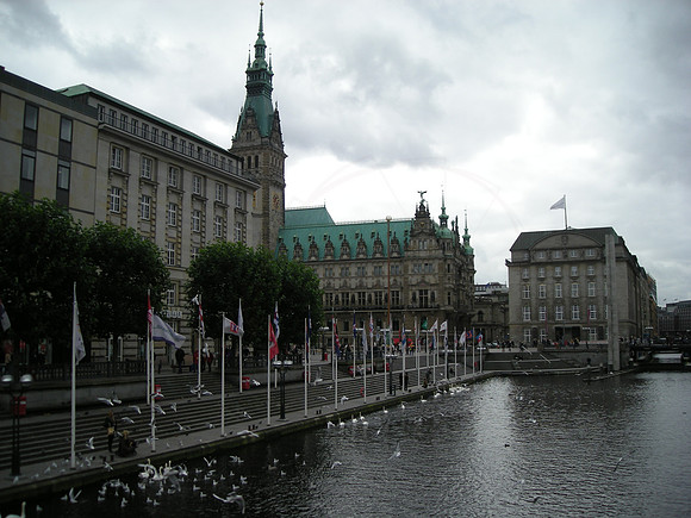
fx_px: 699
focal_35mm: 35
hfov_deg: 52.6
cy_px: 259
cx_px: 346
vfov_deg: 40.7
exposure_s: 1/180
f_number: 5.7
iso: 50
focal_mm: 5.7
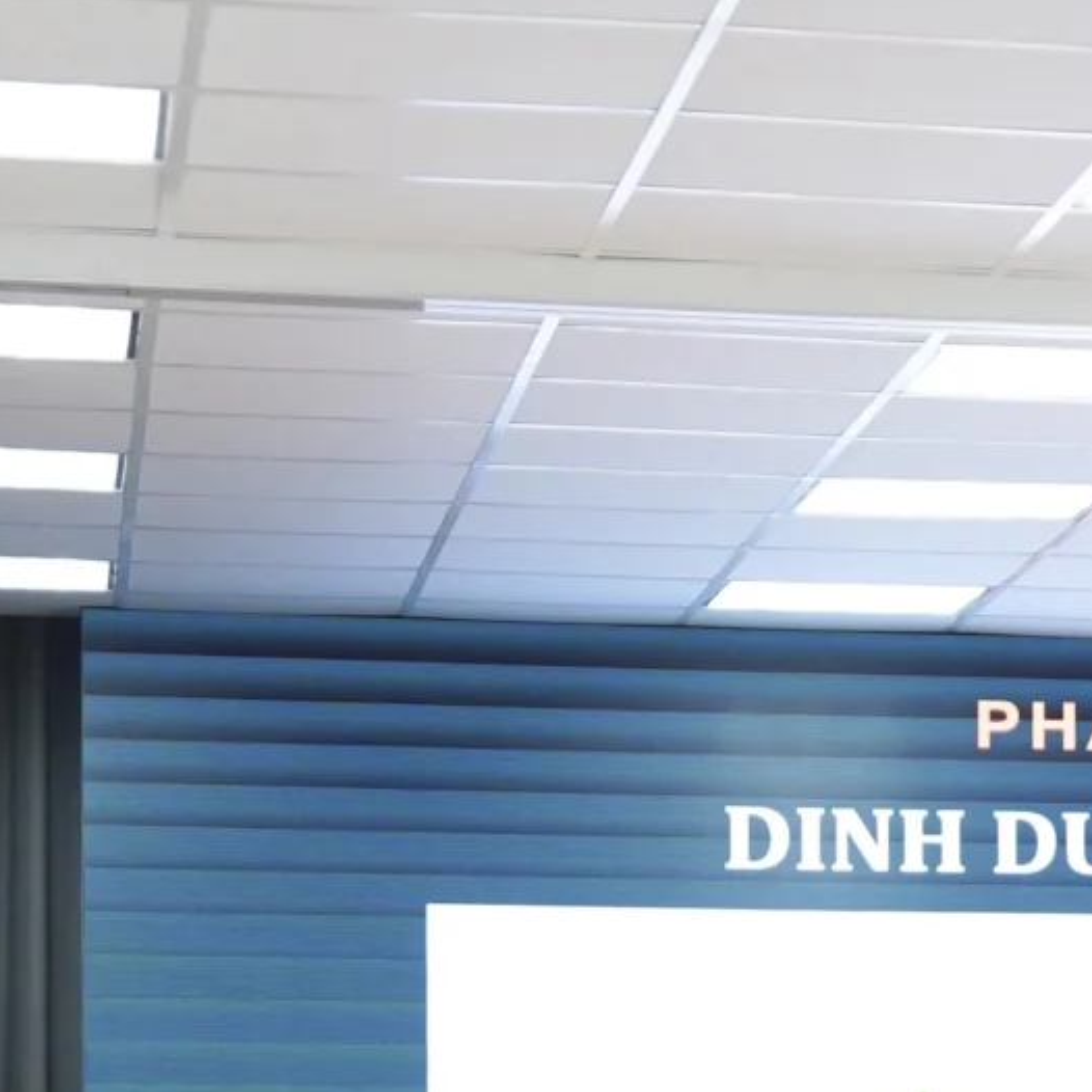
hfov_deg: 9.0
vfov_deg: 9.3
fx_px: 6638
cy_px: 1265
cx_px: 1937
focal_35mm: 186
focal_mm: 45
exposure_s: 1/200
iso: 1250
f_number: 2.8
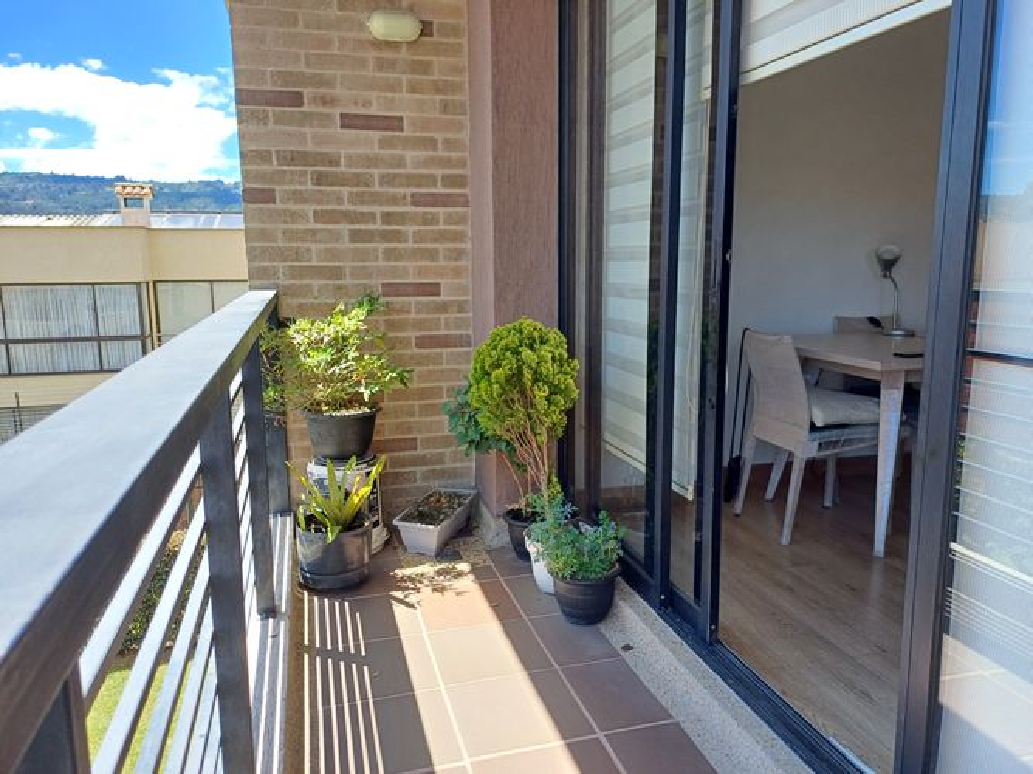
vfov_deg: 54.9
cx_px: 516
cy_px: 387
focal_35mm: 25
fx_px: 746
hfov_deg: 69.4
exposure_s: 1/156
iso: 50
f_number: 1.8
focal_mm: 4.65
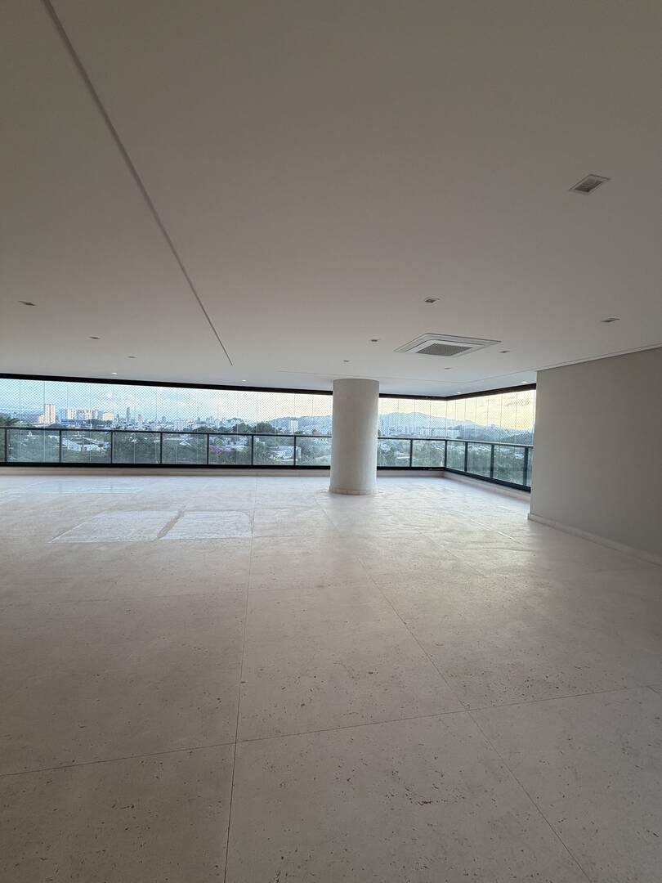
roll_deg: -1.7
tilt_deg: -1.4
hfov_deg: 85.7
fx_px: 357
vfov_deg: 102.1
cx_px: 331
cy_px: 442
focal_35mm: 14
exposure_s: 1/148
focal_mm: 2.22
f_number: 2.2
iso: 64
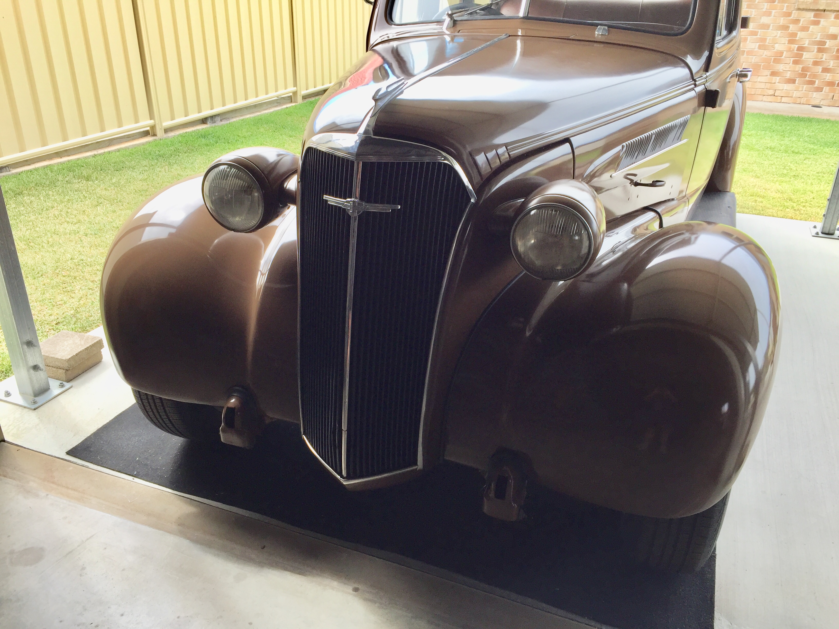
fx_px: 703
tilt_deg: -26.6
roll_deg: -0.6
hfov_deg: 61.7
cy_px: 314
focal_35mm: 29
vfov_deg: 48.2
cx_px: 420
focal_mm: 4.15
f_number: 2.2
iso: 32
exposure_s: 1/430
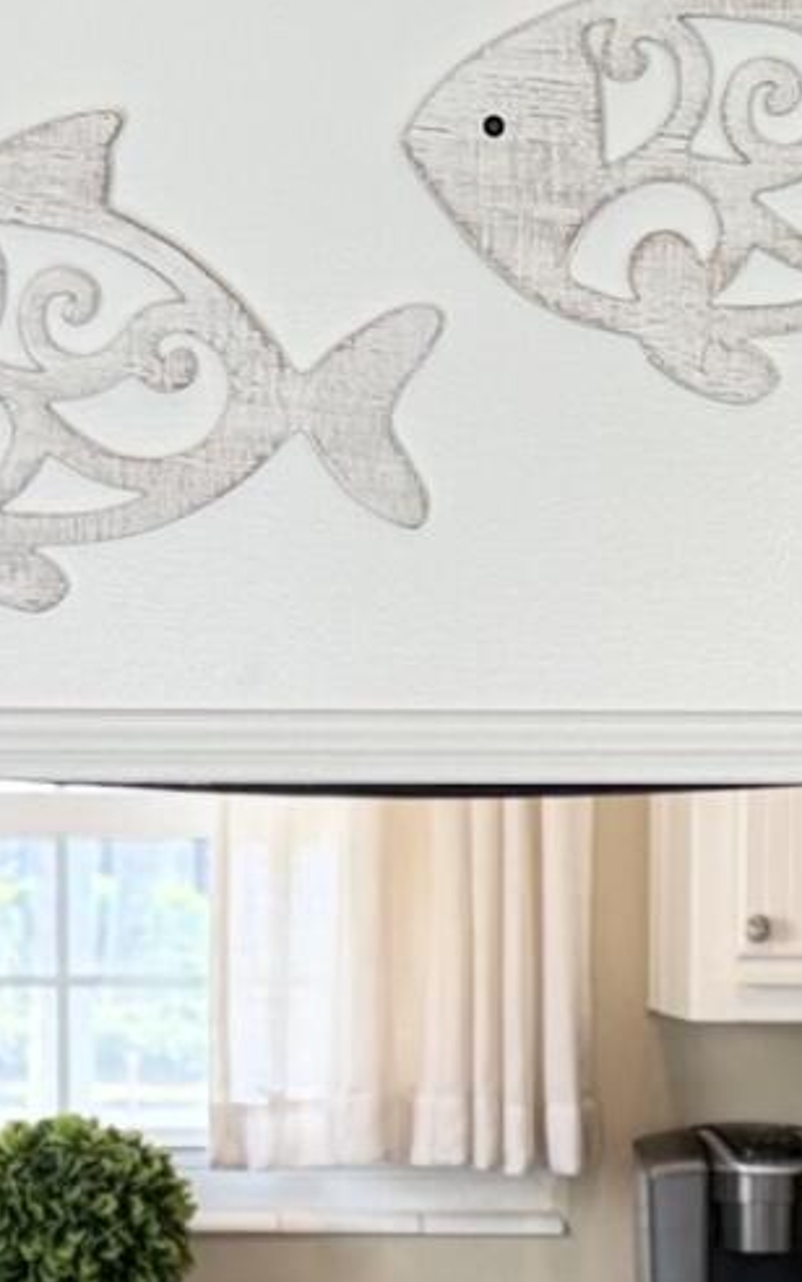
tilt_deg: -5.5
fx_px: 5414
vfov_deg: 13.3
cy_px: 1345
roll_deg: -0.4
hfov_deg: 8.5
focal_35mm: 155
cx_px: 549
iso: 125
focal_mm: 6.76
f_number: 1.78
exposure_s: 1/120
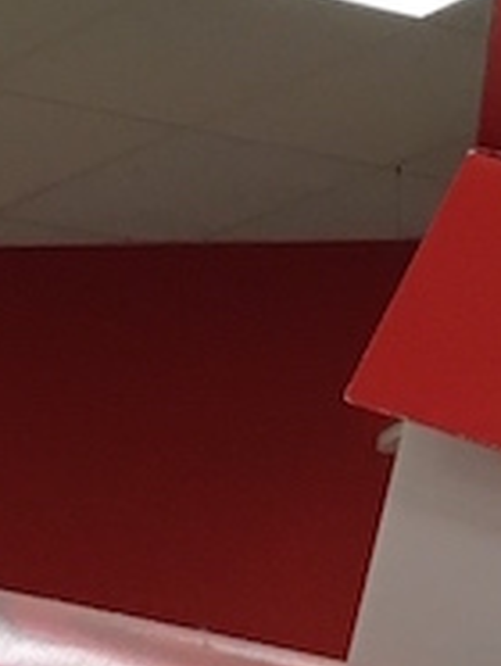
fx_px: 3235
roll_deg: +0.0
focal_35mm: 168
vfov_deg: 11.7
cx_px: 966
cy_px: 369
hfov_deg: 8.4
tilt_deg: +11.8
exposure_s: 1/30
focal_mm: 4.15
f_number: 2.2
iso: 40
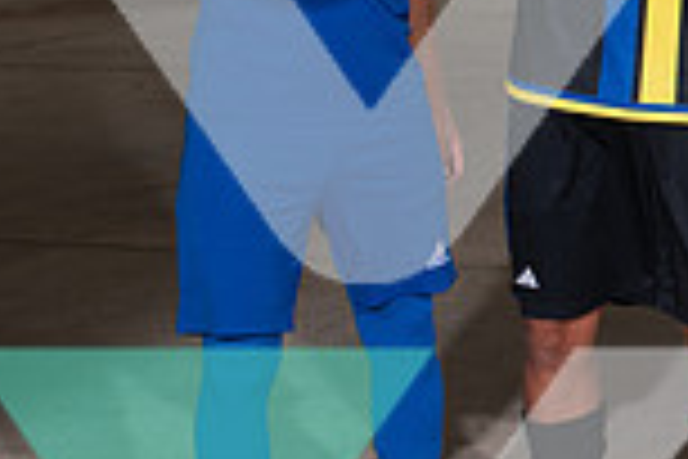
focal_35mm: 133
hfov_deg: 14.1
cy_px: 43
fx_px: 2542
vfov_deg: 10.3
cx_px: 1124
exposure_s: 1/320
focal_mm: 35
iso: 250
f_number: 7.1
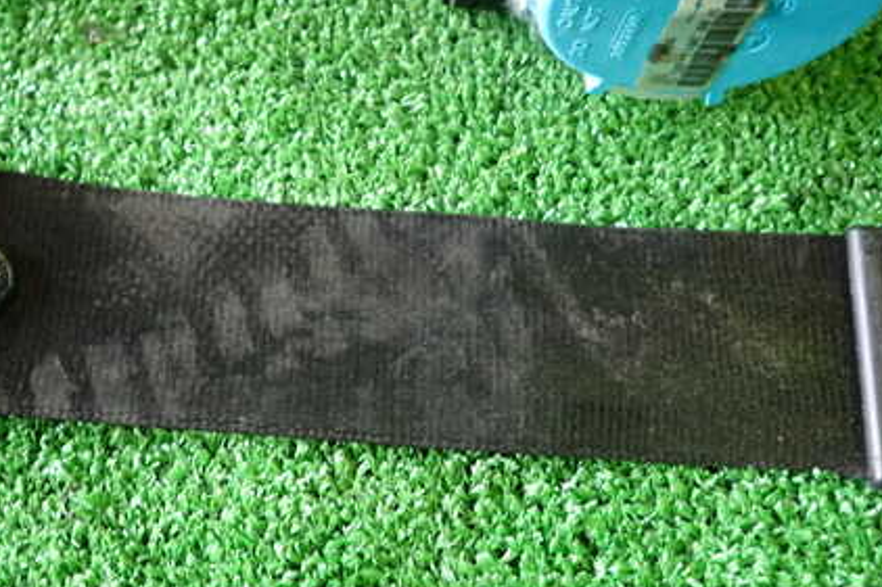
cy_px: 280
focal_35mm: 37
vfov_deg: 35.9
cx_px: 334
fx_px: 906
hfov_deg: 51.4
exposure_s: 1/30
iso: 640
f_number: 2
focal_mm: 4.5
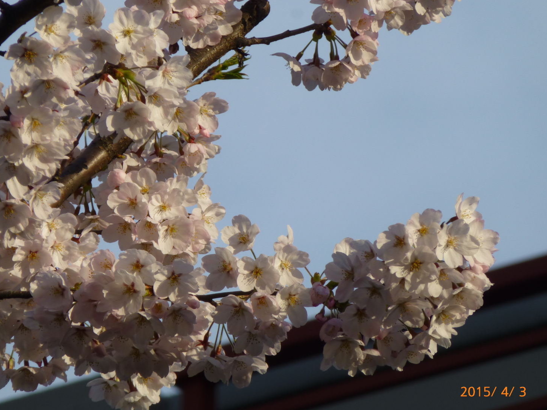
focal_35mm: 526
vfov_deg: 2.8
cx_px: 265
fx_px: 8312
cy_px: 212
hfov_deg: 3.8
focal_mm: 86
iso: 100
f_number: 6.4
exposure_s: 1/400
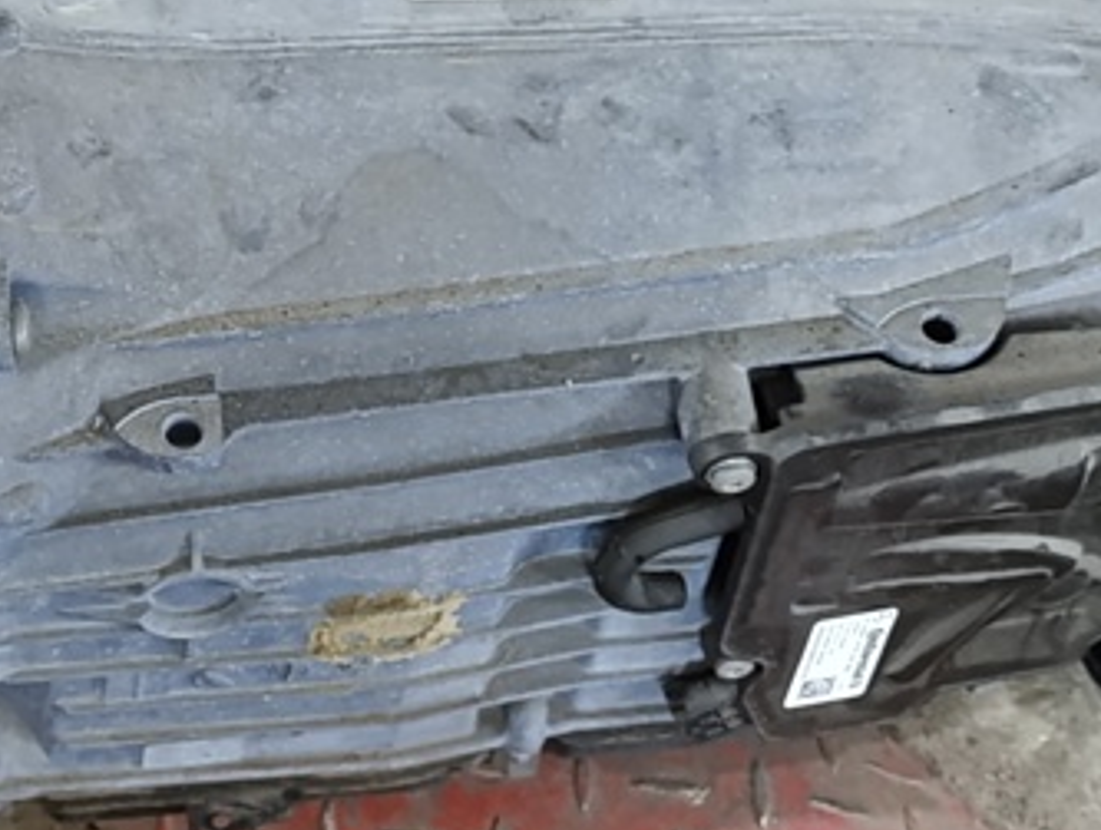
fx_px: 2804
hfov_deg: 21.9
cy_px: 298
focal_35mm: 88
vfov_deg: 16.8
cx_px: 203
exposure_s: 1/25
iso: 1250
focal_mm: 6.11
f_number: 1.7
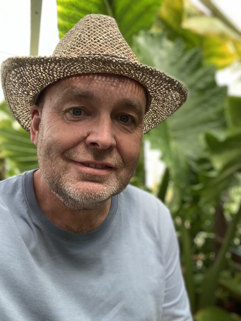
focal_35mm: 30
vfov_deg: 60.0
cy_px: 160
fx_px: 278
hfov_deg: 46.8
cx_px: 120
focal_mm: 2.71
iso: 80
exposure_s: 1/122
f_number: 2.2
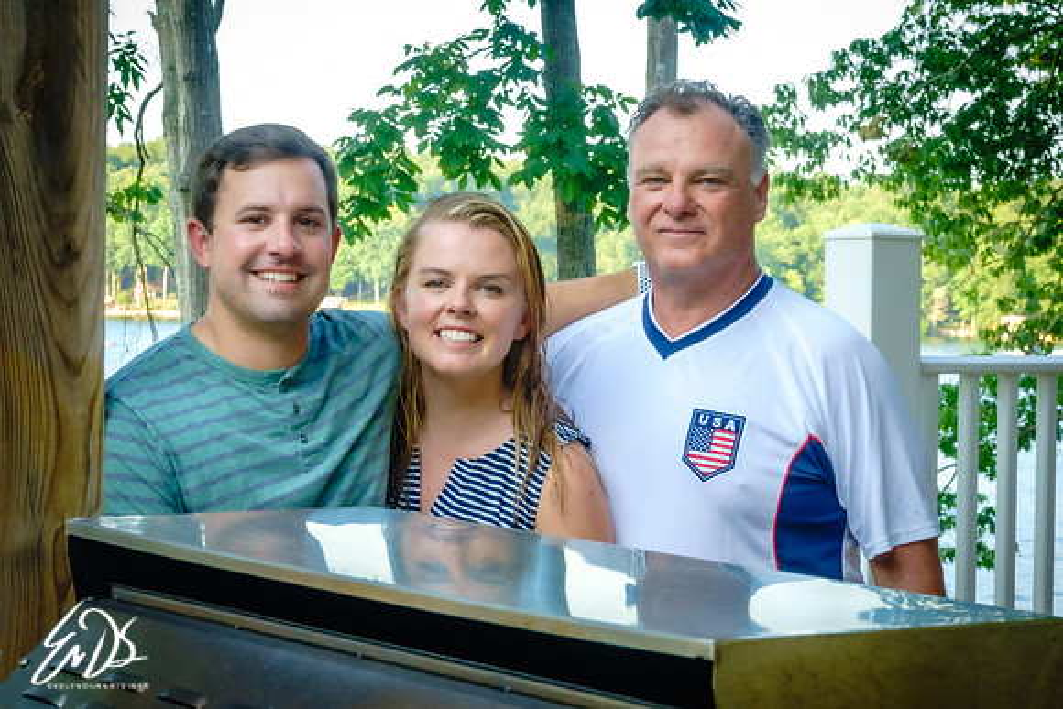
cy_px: 333
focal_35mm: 92
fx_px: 2728
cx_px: 524
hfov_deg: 22.1
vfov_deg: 14.8
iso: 640
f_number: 7.1
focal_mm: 30.5
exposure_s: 1/125
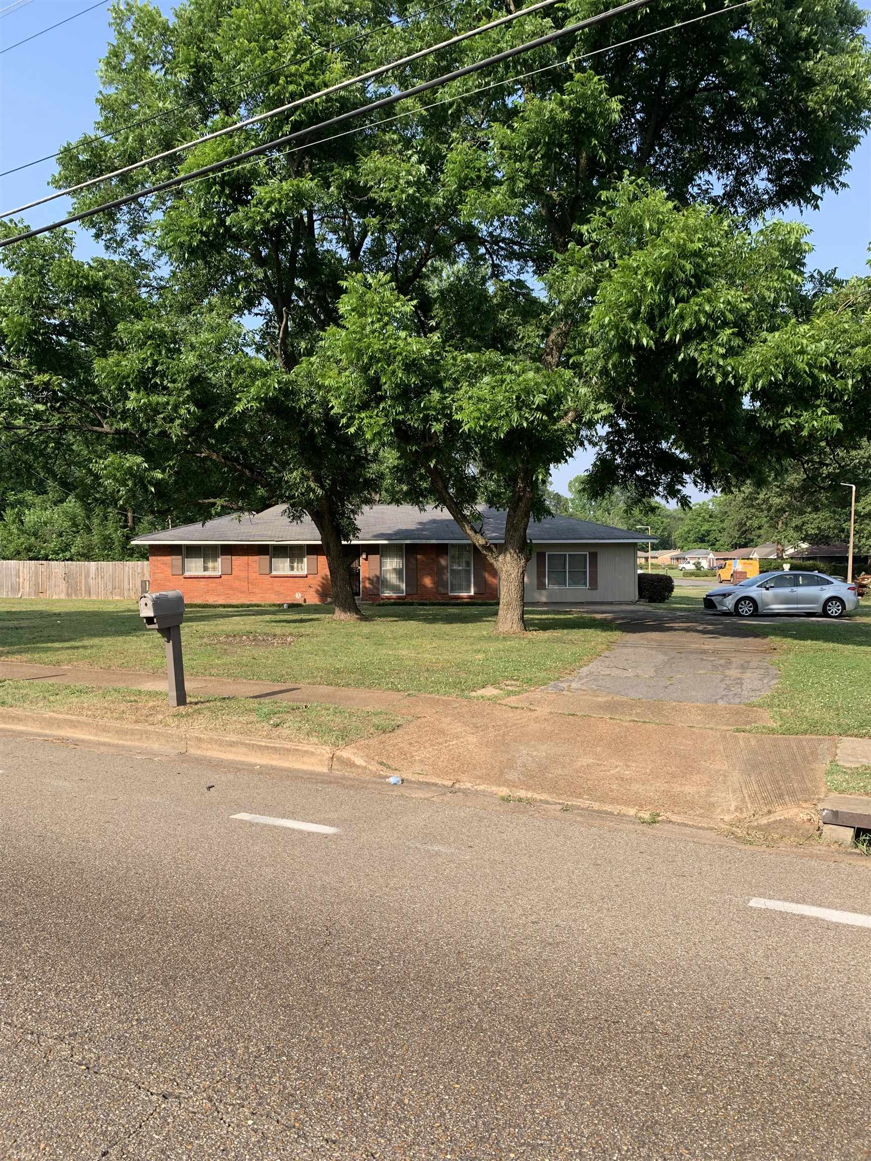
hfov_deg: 53.1
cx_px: 436
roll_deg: +0.7
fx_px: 872
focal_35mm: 26
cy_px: 580
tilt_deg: +0.5
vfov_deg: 67.3
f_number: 1.8
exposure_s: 1/802
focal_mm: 4.25
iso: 25
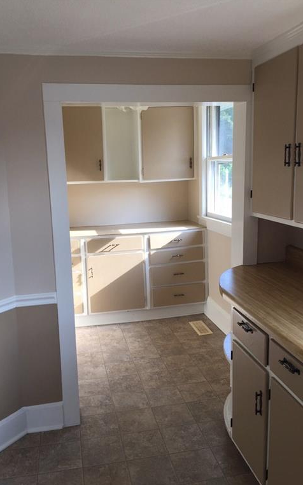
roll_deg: +2.7
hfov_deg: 40.5
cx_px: 130
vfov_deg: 61.2
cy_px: 242
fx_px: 410
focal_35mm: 31
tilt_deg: -9.1
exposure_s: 1/100
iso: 50
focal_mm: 4.15
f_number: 2.2
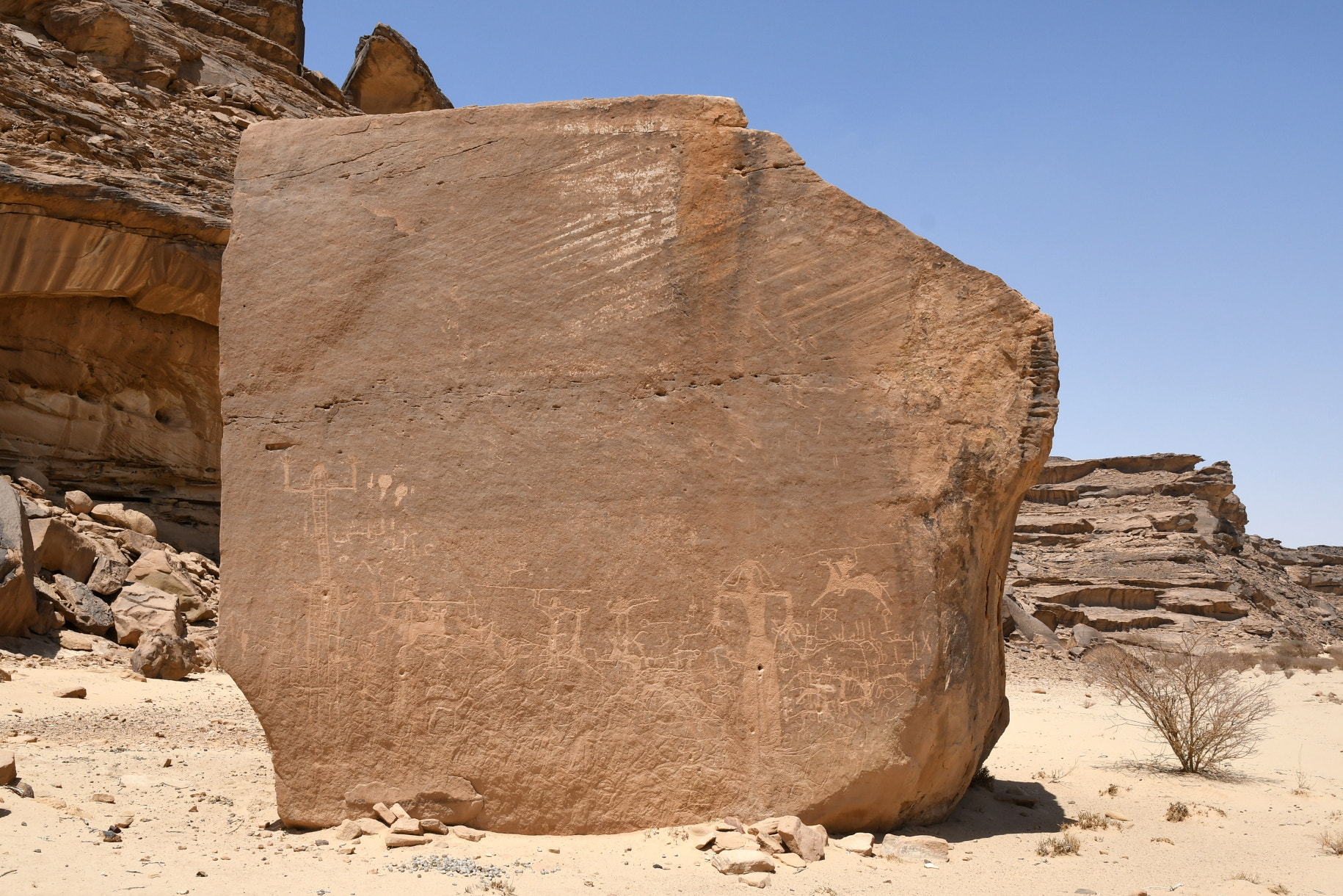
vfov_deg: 43.6
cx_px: 672
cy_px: 448
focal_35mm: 30
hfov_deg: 61.9
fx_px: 1119
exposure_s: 1/500
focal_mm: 20
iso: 200
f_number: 11
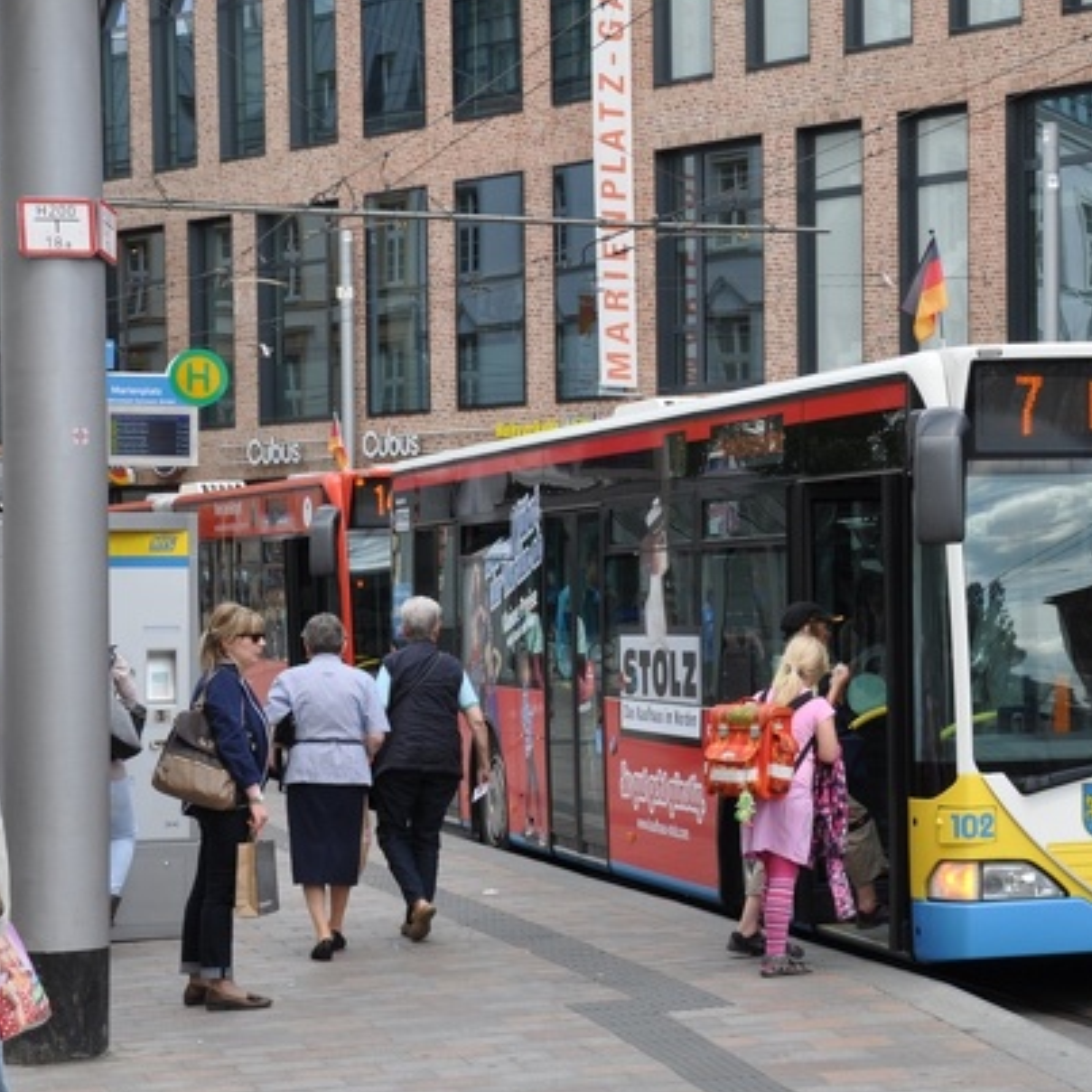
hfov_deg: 18.1
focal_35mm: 95
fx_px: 3391
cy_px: 584
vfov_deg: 18.3
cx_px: 946
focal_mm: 38
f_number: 10
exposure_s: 1/100
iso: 200
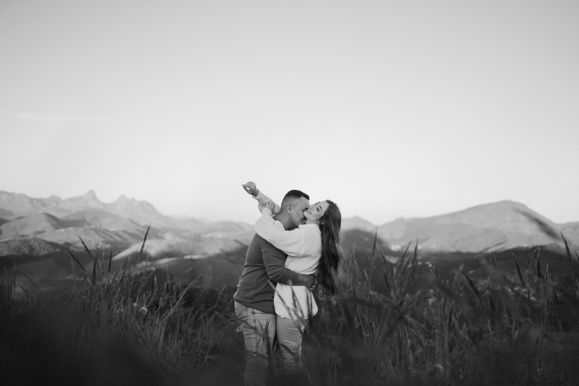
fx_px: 584
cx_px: 297
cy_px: 191
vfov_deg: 36.6
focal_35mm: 36
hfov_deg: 52.7
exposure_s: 1/1000
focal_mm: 35
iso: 80
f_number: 1.4
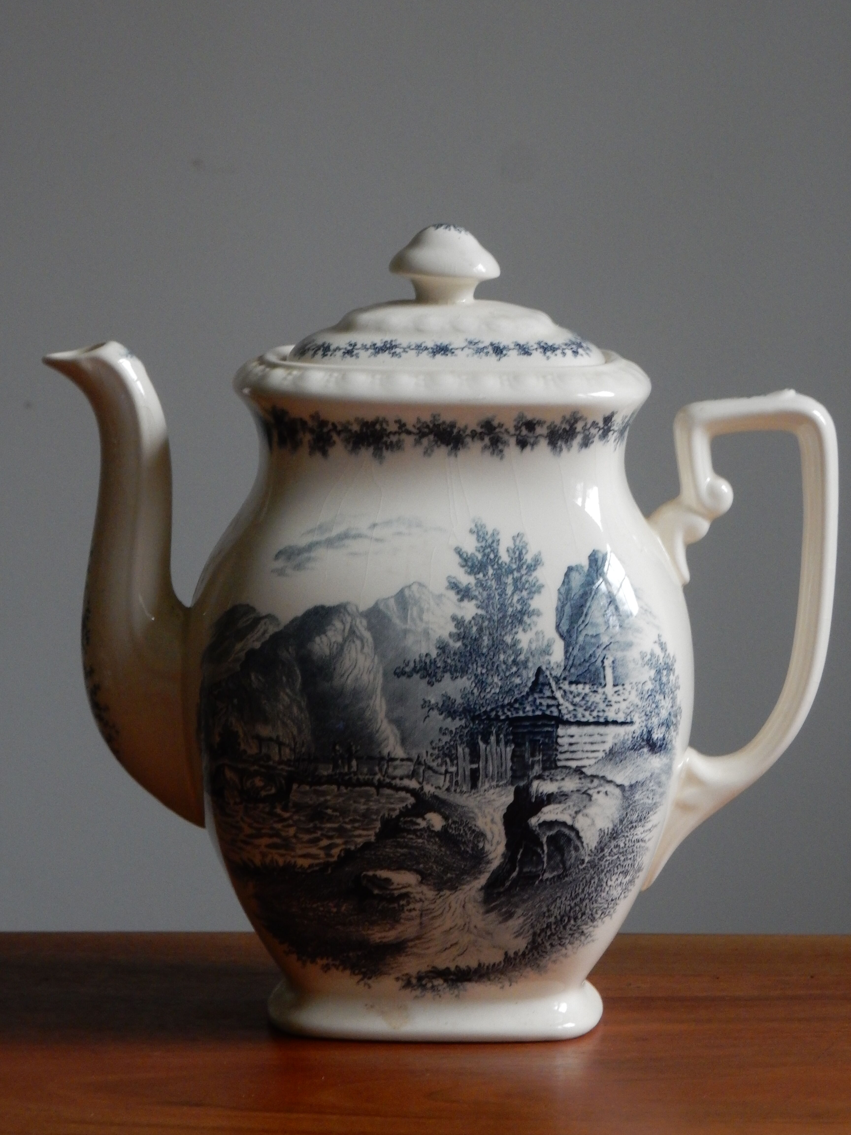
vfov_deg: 12.0
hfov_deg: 9.1
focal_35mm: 164
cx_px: 426
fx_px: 5376
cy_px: 568
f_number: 6
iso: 400
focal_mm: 29.2
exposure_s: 1/15
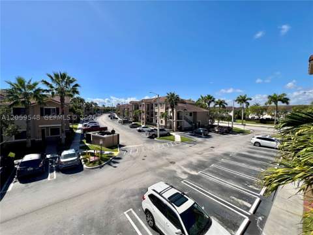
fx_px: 118
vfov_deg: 89.9
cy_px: 118
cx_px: 156
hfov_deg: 106.2
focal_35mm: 13
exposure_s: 1/2016
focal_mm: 1.57
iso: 32
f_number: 1.8
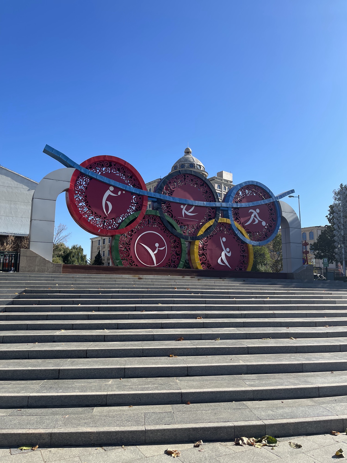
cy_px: 232
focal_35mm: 25
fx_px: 334
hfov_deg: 54.9
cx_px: 174
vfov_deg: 69.4
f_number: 1.6
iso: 32
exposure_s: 1/2786
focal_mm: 5.1
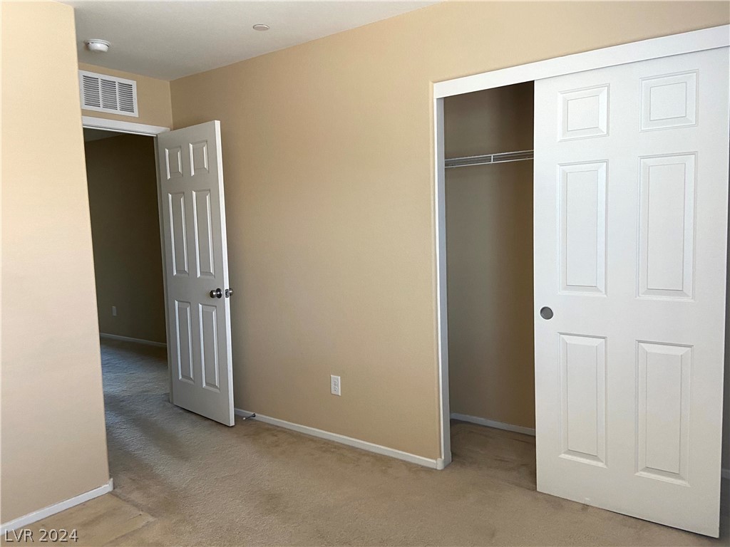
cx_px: 365
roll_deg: +1.6
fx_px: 548
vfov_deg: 53.1
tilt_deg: -4.1
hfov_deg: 67.3
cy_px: 274
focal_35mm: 26
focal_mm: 4.25
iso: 125
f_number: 1.8
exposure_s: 1/62
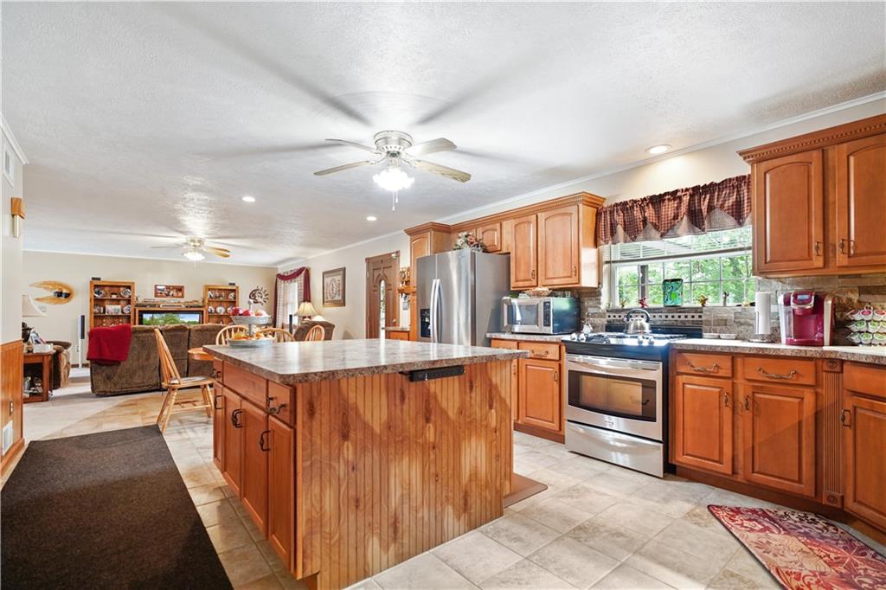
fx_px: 394
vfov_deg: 73.7
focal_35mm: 16
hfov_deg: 96.8
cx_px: 443
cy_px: 295
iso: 1000
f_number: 2.8
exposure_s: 1/30
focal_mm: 16
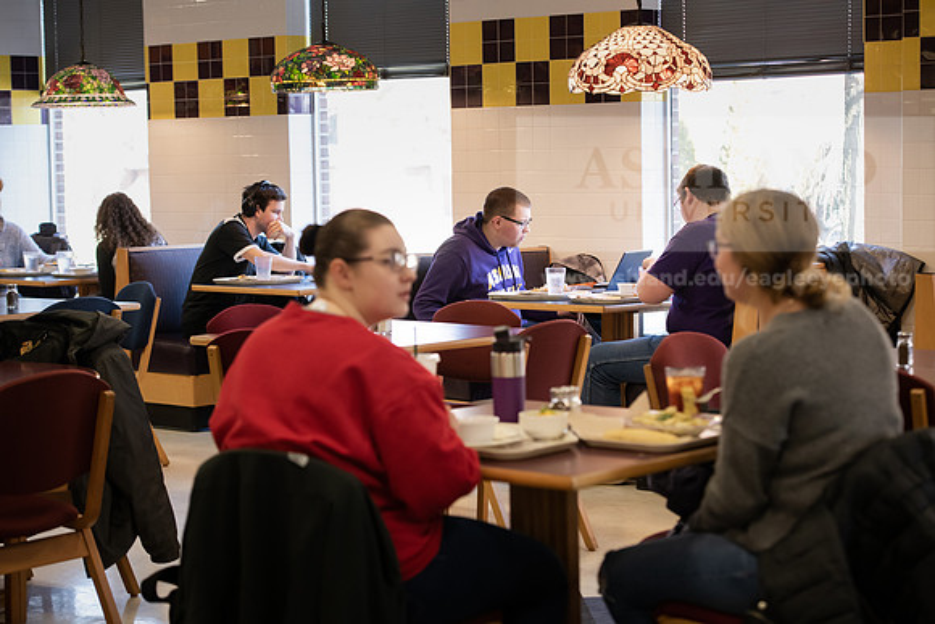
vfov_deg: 17.1
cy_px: 312
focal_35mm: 80
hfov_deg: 25.4
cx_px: 468
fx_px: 2078
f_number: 4
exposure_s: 1/160
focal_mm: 80
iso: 1250
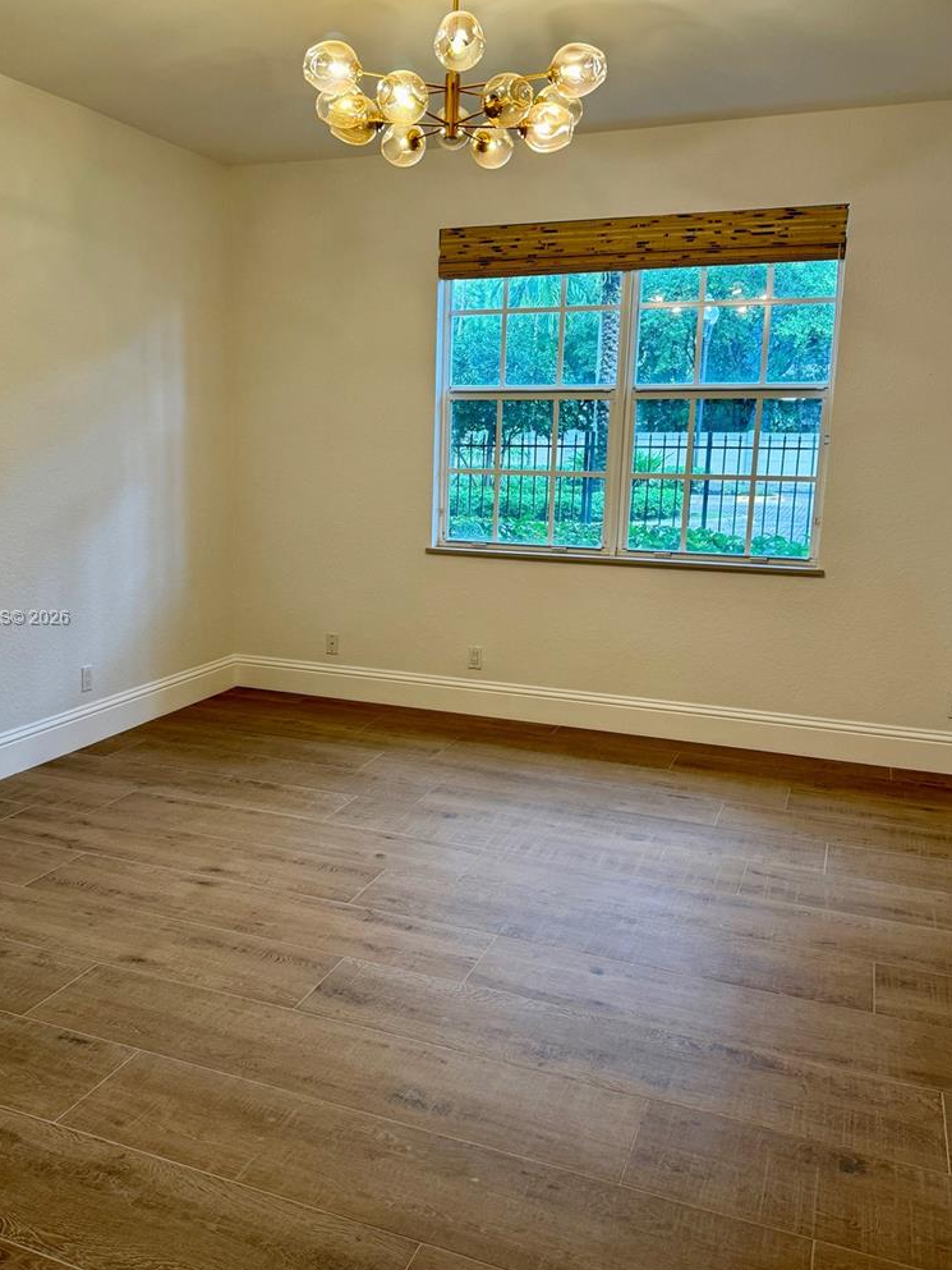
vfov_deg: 61.6
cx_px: 408
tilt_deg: -11.3
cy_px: 619
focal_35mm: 29
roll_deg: -0.7
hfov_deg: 48.1
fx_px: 1063
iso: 125
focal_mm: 6.86
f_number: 1.78
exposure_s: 1/60
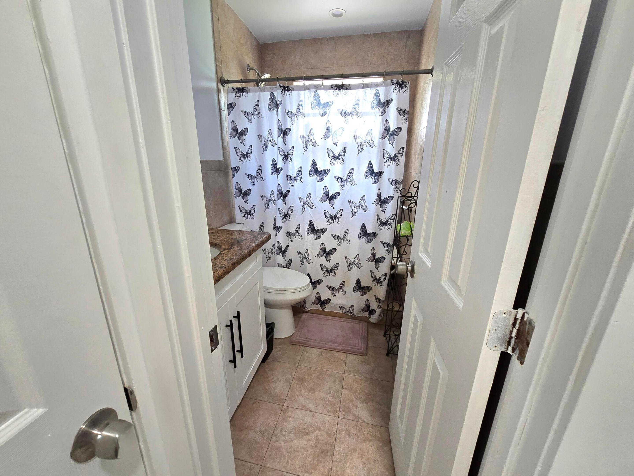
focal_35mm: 13
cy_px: 238
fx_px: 238
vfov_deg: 89.9
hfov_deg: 106.2
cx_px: 317
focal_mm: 2.2
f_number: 2.2
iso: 200
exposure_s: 1/60.2
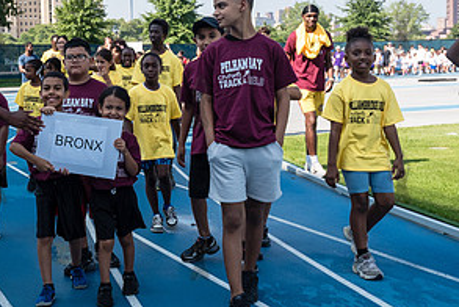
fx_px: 753
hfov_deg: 33.2
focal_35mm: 59
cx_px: 112
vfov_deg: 23.0
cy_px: 119
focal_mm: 24
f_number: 5.6
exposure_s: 1/800
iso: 400
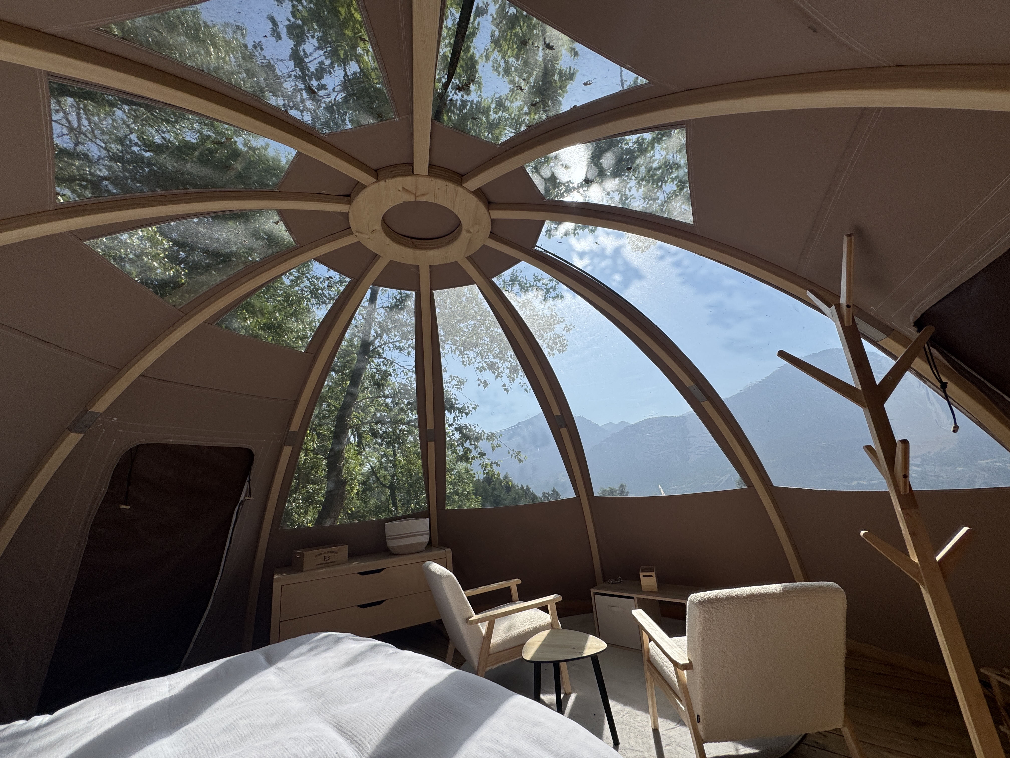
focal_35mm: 14
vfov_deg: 85.7
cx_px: 505
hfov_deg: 102.1
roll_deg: +4.9
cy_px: 379
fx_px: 408
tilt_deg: +15.8
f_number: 2.2
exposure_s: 1/4132
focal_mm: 2.22
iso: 50
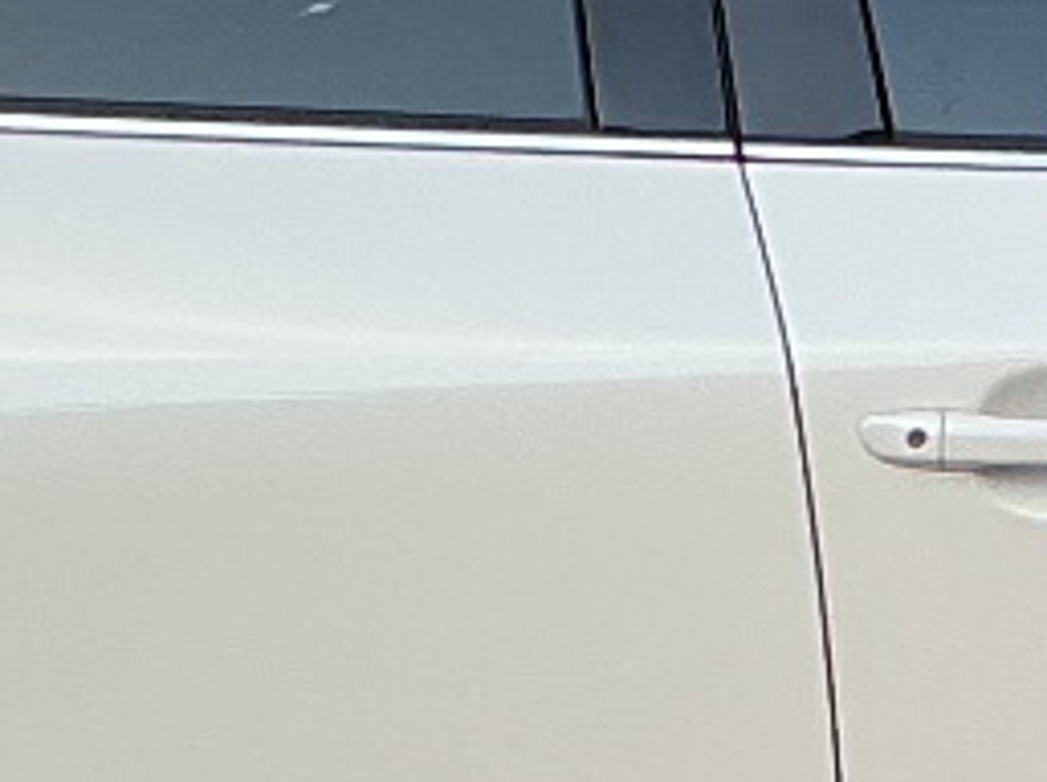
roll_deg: -1.8
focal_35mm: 217
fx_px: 6554
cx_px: 900
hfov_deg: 9.1
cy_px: 627
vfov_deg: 6.8
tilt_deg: -10.2
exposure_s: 1/358
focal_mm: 3
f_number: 1.8
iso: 25
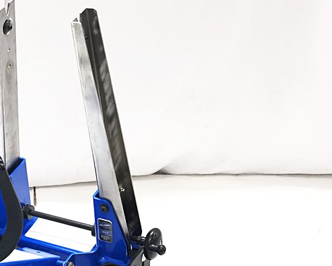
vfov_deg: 17.8
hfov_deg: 22.0
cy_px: 179
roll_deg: -1.5
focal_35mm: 86
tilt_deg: -23.7
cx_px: 70
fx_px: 845
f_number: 2.4
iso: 125
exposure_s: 1/50
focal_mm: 6
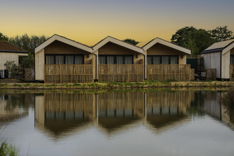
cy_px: 78
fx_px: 455
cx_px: 117
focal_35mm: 70
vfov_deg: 19.5
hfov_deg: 28.8
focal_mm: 70
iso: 125
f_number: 2.8
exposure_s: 1/200
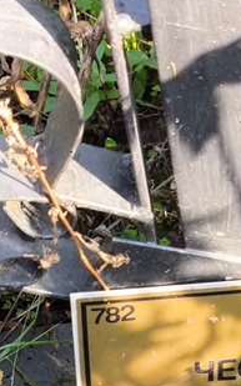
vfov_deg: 15.1
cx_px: 237
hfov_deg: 9.5
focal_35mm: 137
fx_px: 1440
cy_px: 326
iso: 64
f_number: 1.7
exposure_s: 1/100
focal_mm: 4.71
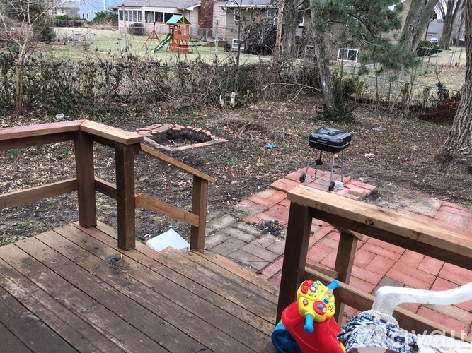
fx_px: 395
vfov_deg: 48.2
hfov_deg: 61.7
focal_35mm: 29
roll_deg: -4.1
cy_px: 176
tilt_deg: -18.3
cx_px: 236
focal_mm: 4.15
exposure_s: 1/159
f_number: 2.2
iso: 25
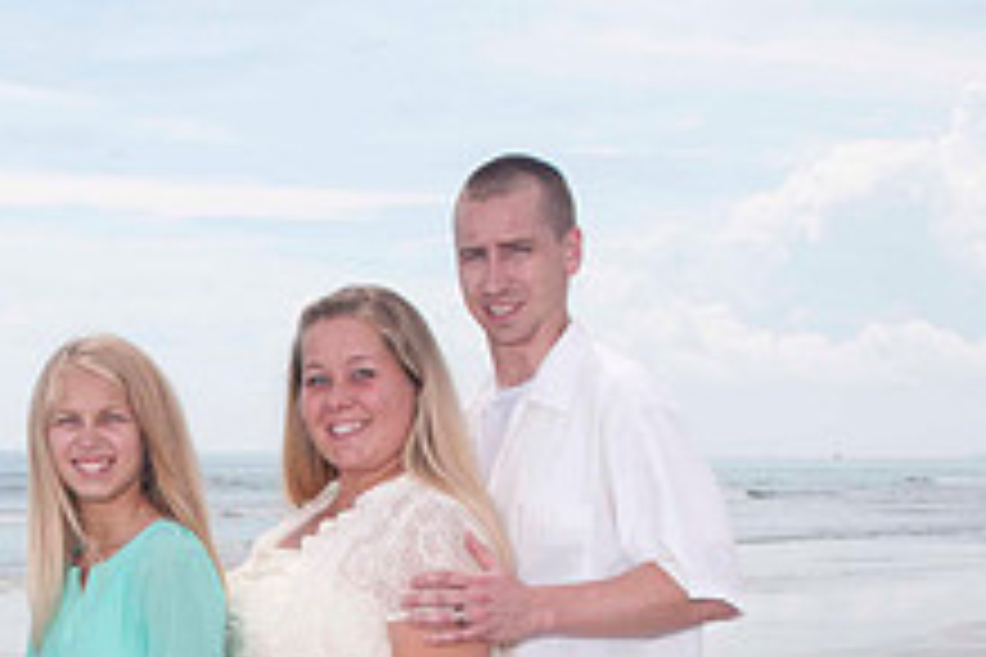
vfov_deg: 12.1
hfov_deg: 18.1
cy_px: 722
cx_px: 108
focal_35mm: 111
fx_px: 3040
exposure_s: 1/250
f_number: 11
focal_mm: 28
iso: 100
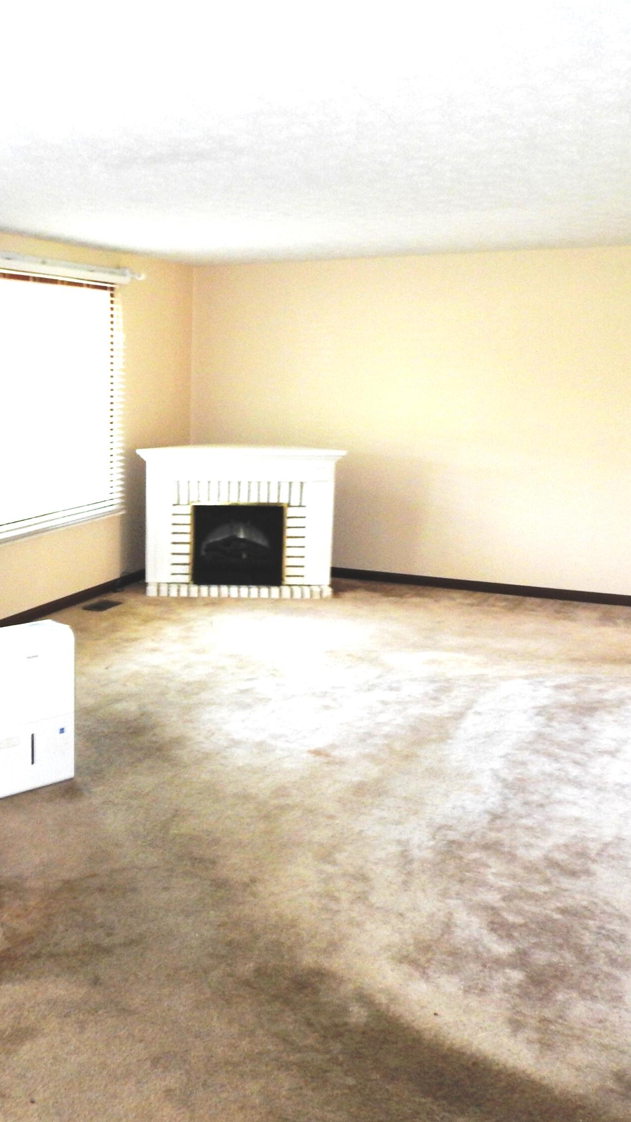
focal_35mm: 35
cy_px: 560
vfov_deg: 56.6
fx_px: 1041
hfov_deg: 32.5
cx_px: 97
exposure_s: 1/30
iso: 200
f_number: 3.3
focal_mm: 4.3
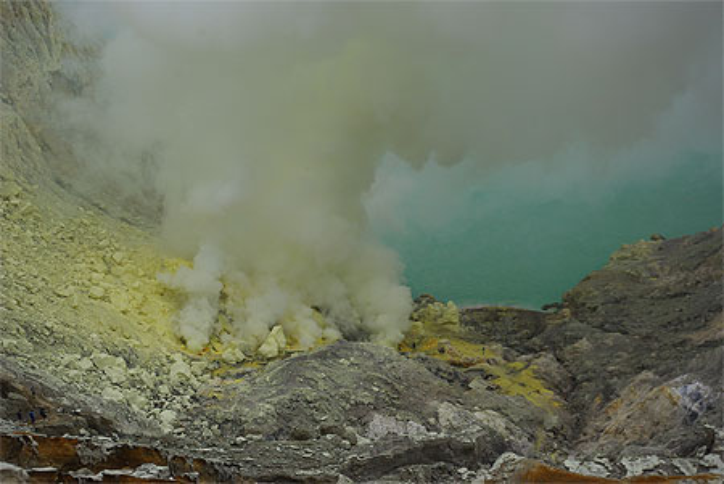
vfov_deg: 16.7
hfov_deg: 24.7
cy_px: 242
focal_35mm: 82
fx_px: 1651
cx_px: 362
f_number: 8
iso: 100
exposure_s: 1/250
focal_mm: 55
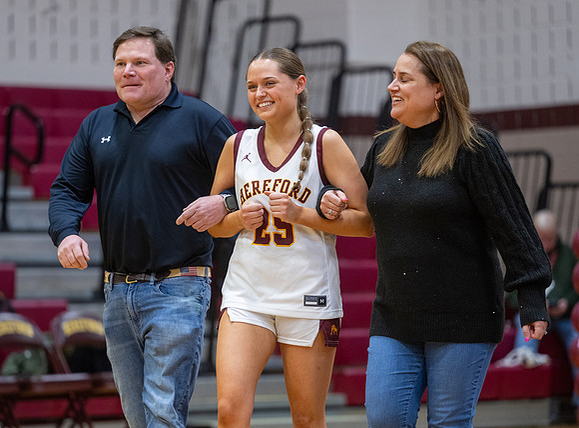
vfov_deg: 7.6
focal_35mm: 194
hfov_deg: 10.3
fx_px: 3225
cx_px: 245
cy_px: 256
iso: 1250
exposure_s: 1/400
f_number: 2.8
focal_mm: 145
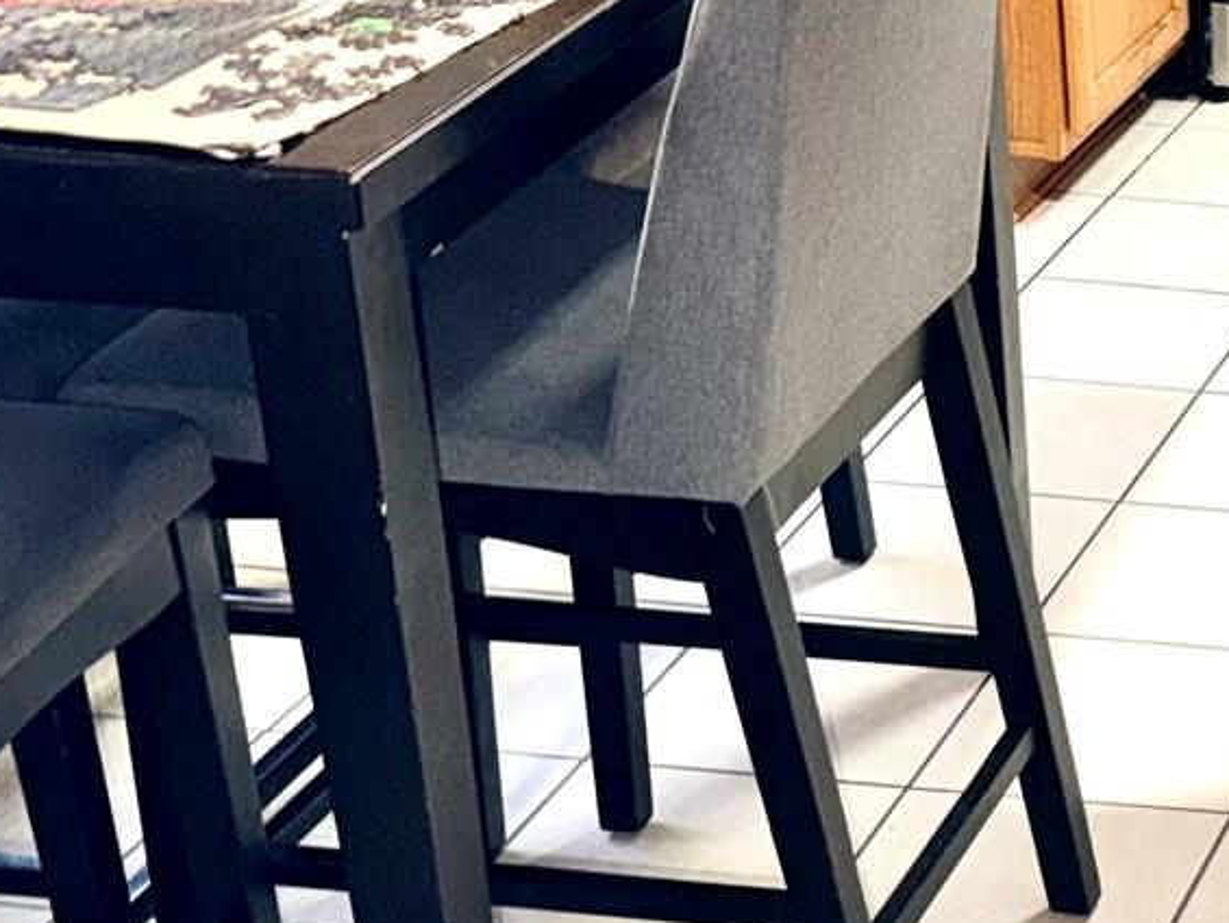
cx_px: 2023
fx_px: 3089
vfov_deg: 16.9
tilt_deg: -24.3
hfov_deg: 18.8
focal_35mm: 87
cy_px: 327
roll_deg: -4.7
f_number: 1.78
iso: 100
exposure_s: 1/18
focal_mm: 6.76
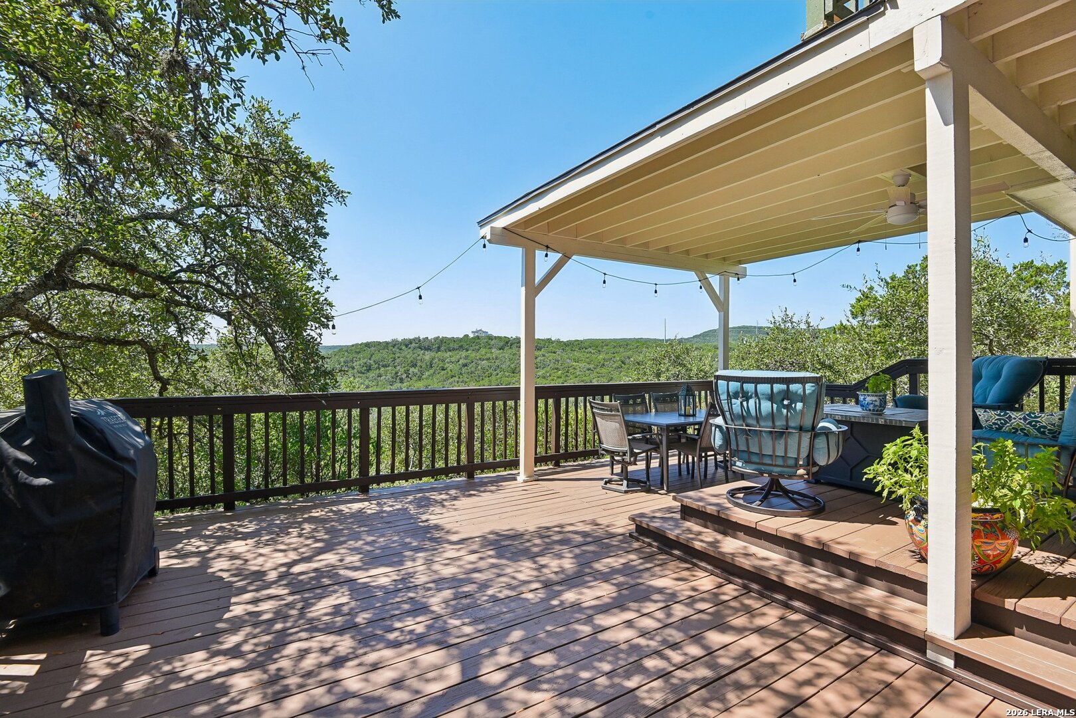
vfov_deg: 73.7
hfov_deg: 96.7
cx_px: 538
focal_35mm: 16
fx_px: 478
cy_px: 359
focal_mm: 16
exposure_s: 1/200
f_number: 8
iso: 400
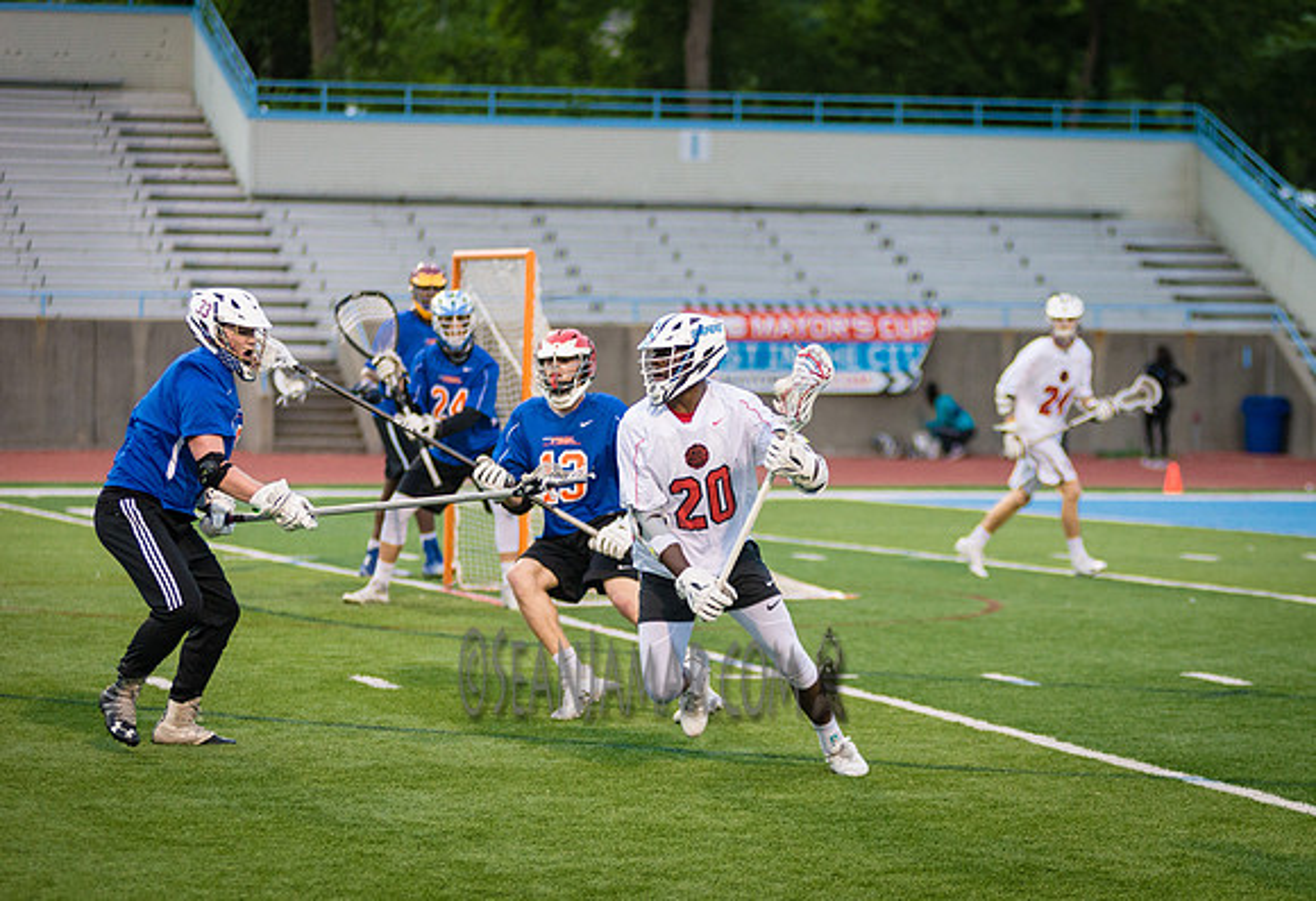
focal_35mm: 146
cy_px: 511
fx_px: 5374
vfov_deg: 9.6
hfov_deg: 14.0
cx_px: 767
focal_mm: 120
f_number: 2.8
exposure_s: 1/1000
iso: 1250
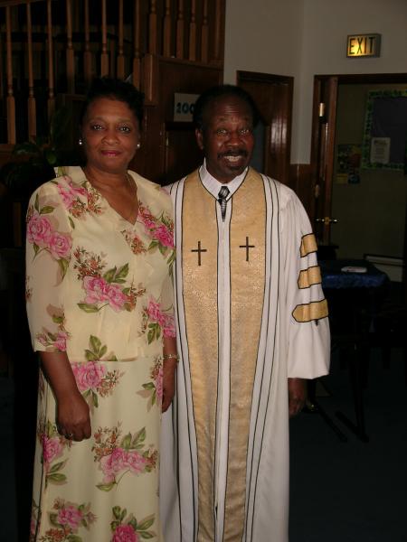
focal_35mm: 57
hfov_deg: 25.7
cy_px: 271
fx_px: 894
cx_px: 204
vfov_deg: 33.8
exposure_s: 1/60.1
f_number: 4
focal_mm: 11.8
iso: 50
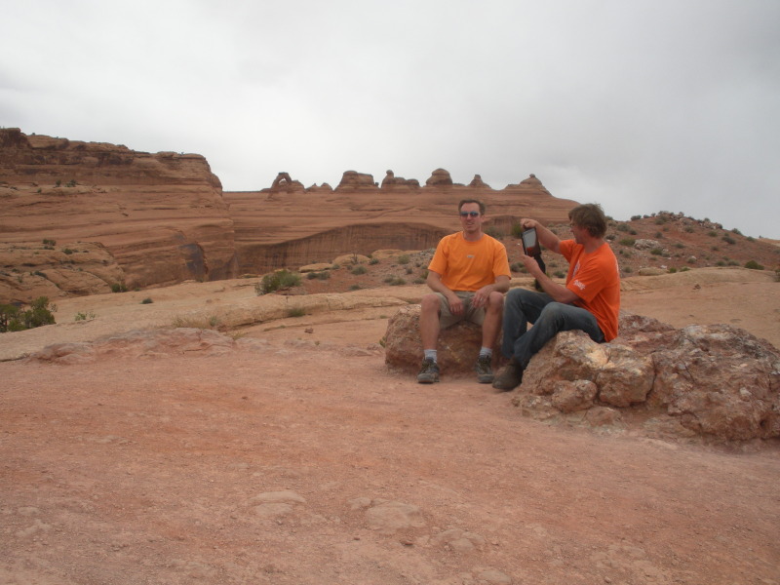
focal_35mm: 36
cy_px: 292
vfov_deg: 39.7
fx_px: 811
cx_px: 390
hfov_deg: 51.4
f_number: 5.6
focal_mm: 6.3
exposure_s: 1/487
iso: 88
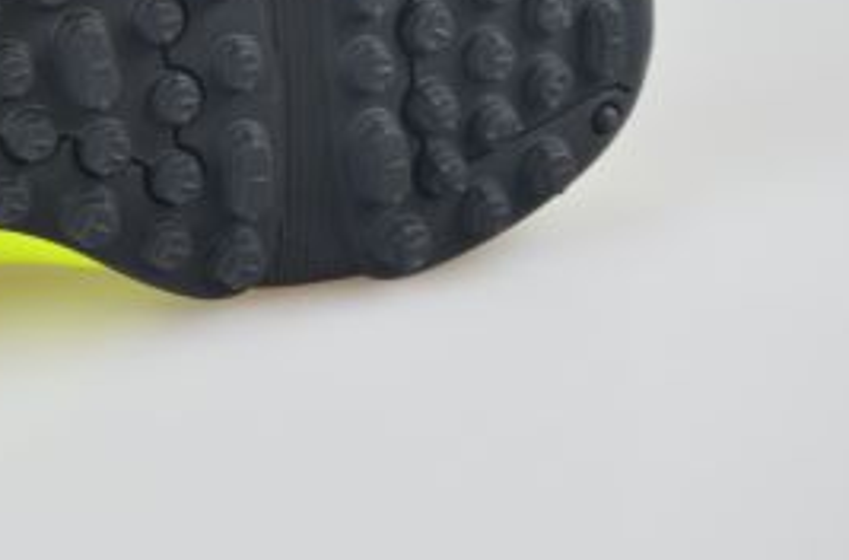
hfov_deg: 7.6
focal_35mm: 270
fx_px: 6345
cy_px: 75
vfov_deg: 5.0
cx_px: -10
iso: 100
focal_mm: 80
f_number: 8
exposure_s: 1/8
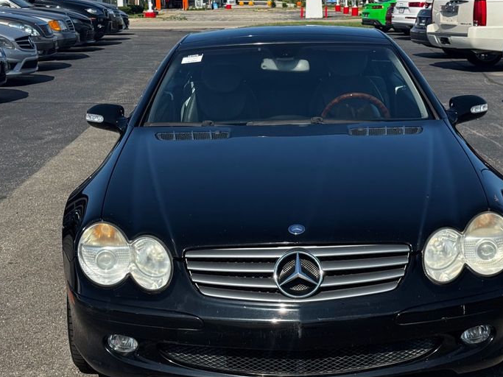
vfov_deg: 20.4
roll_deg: +0.6
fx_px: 1046
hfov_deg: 27.0
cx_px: 275
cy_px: 202
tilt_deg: -12.5
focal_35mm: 72
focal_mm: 6.76
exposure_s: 1/3425
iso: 64
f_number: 1.78
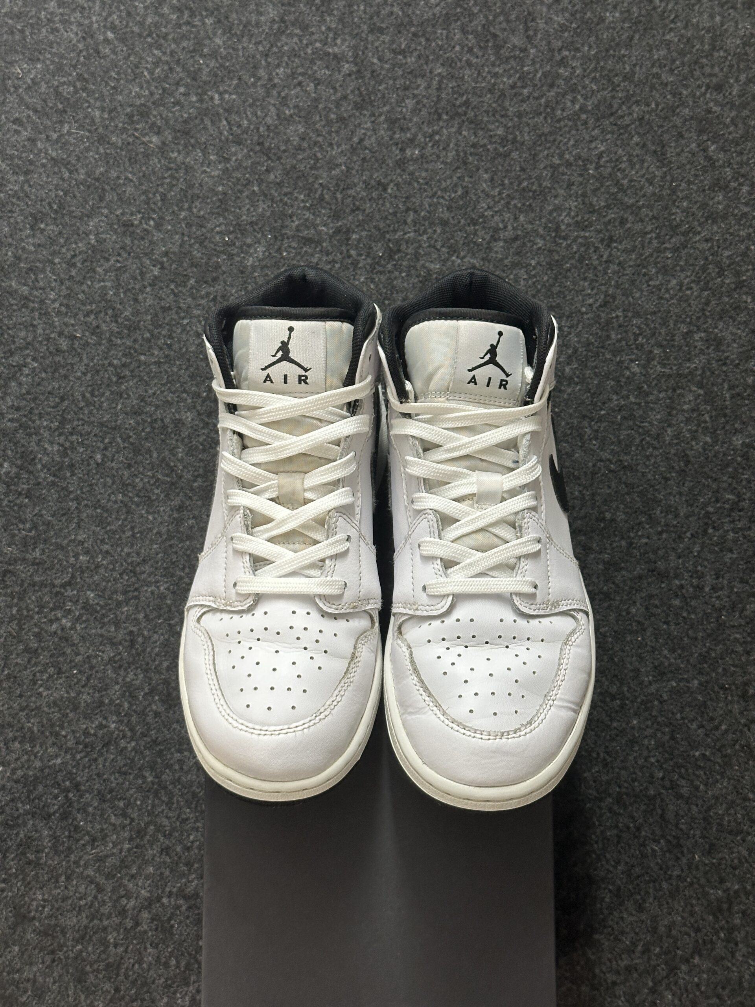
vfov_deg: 39.7
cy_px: 504
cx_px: 378
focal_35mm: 48
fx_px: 1396
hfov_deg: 30.3
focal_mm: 6.86
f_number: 1.78
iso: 200
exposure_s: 1/34
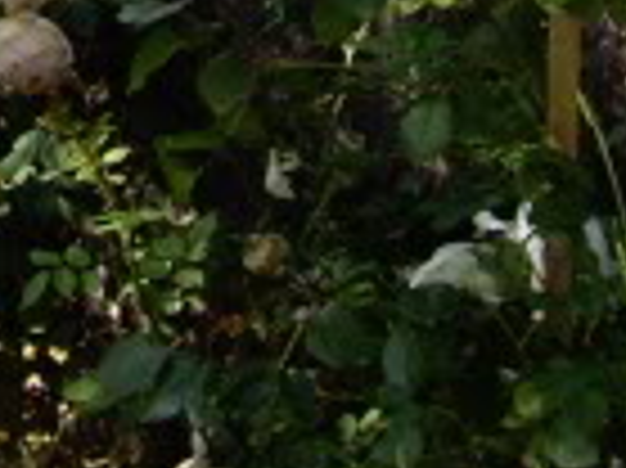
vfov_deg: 8.0
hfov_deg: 10.7
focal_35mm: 175
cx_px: -477
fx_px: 3162
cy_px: -518
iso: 64
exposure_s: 1/60
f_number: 8
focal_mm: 7.9
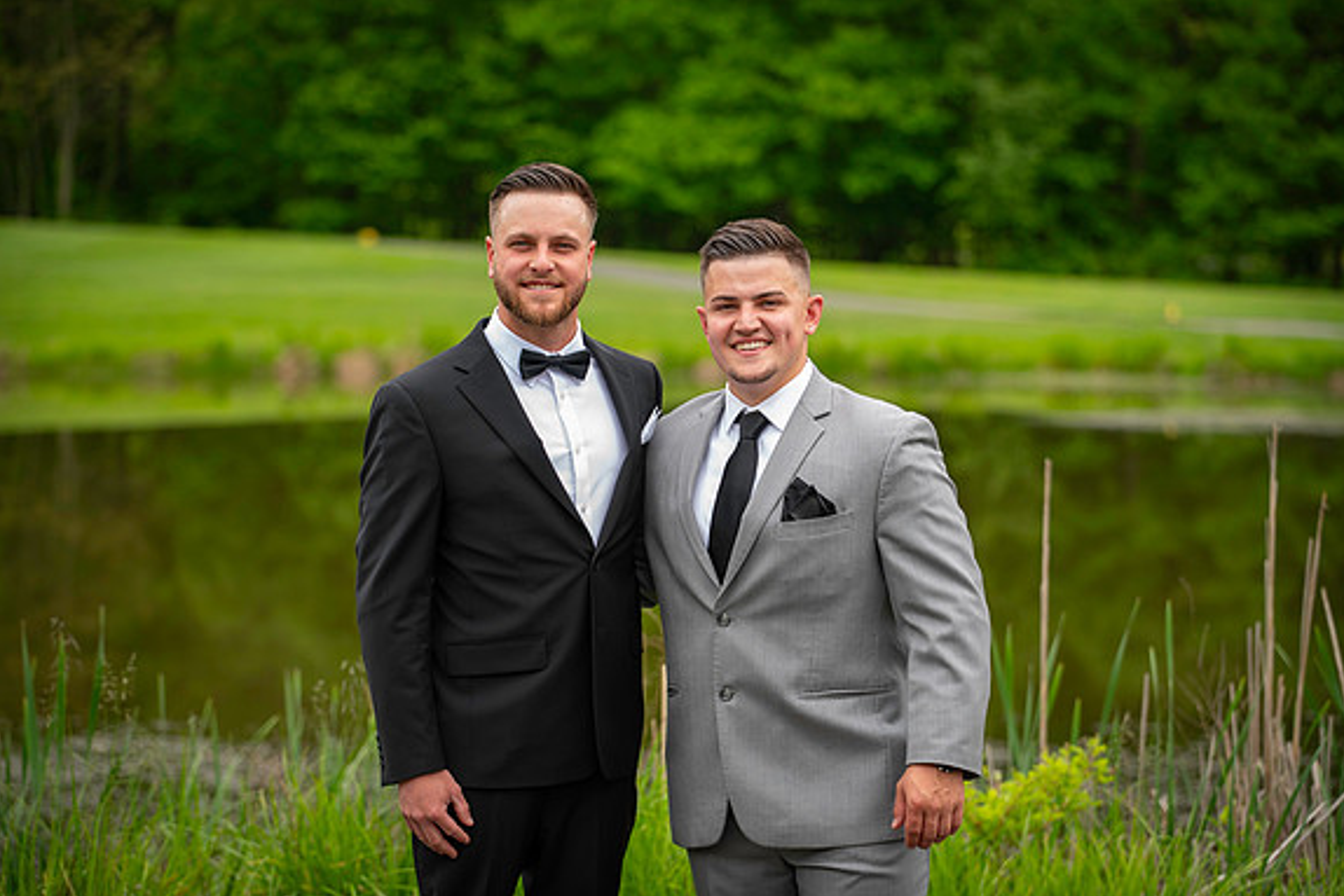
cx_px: 677
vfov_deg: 13.3
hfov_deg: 19.8
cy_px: 449
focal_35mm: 103
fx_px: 3846
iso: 64
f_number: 2.8
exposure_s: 1/250
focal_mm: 102
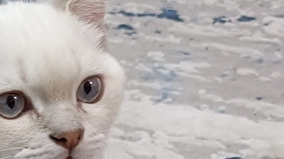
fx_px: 655
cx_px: -95
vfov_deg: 13.2
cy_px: 228
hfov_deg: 21.8
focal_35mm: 87
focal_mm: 4.7
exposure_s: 1/50
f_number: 1.7
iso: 500
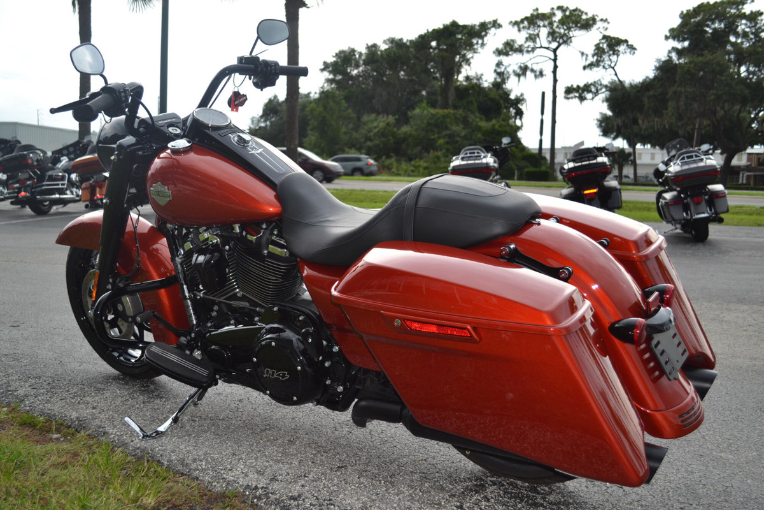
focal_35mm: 36
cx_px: 382
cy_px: 255
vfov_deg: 36.9
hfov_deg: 53.1
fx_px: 764
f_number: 4
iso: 100
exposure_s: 1/200
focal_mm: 24
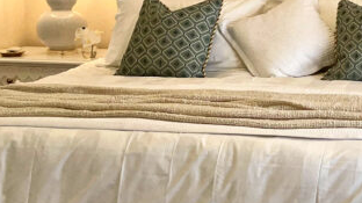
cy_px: 22
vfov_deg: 12.9
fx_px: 892
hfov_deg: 21.6
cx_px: 412
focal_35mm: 93
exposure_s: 1/100
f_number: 1.6
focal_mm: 5.1
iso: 64
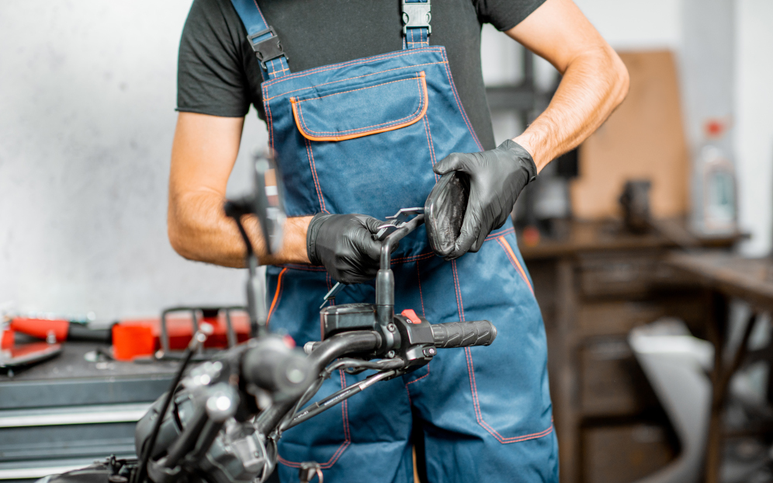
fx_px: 1832
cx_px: 386
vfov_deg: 15.0
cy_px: 255
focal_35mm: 87
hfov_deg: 23.8
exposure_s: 1/160
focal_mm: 85
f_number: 2.2
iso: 500
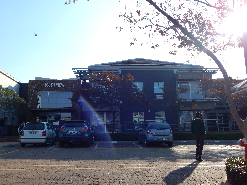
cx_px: 124
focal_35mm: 34
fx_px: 243
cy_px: 92
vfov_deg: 41.8
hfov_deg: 54.0
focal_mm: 6.1
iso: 125
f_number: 3.3
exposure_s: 1/800
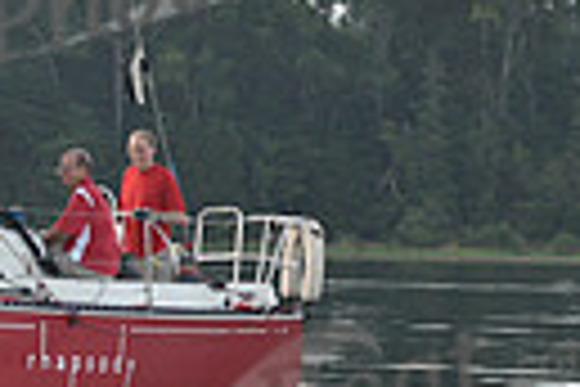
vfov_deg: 4.4
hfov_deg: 6.5
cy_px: 245
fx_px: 5058
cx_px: -252
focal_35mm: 314
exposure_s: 1/500
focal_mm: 70
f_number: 2.8
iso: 320
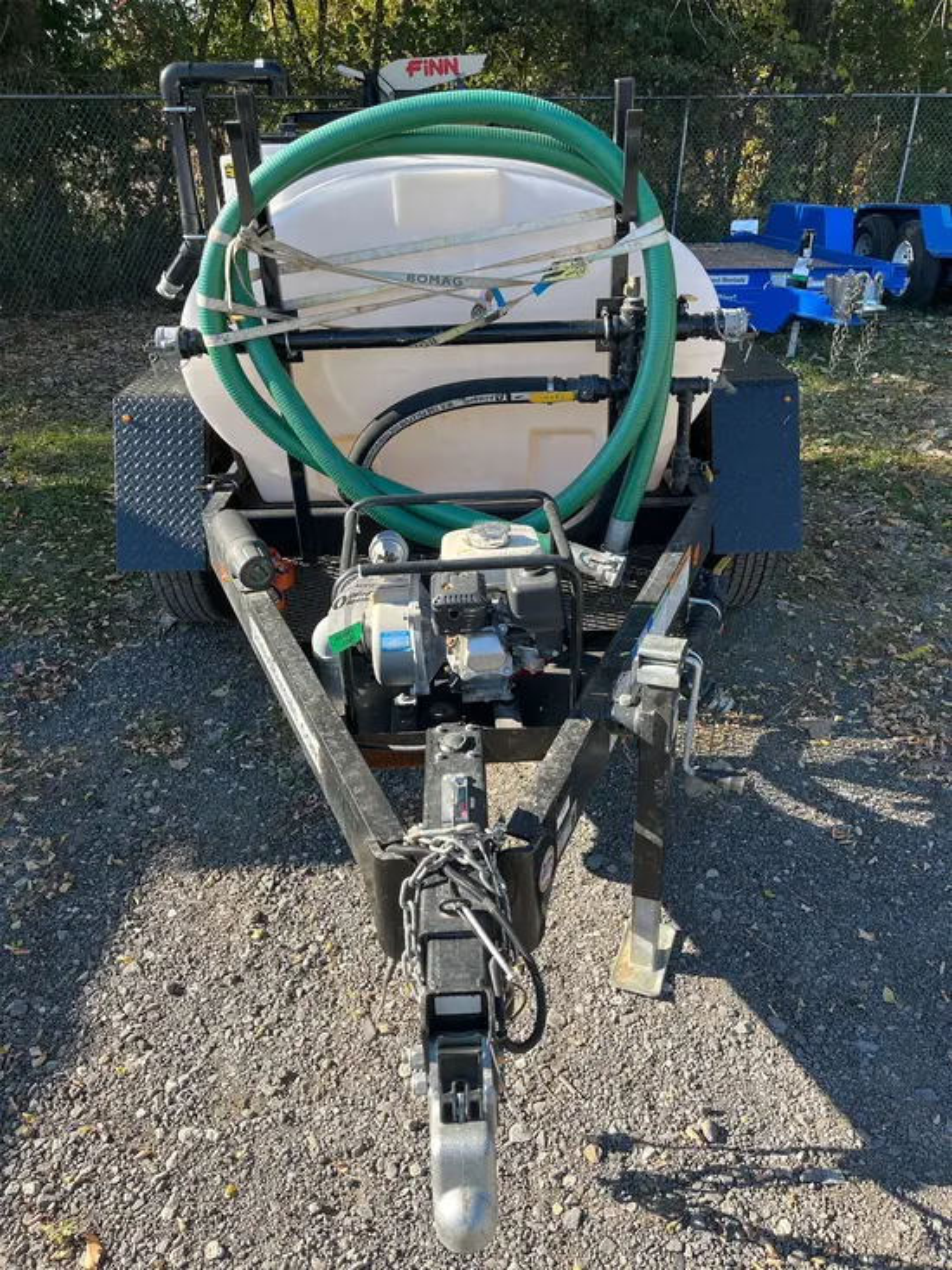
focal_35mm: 26
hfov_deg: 53.1
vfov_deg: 67.3
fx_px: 953
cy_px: 635
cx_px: 476
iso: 50
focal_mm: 5.1
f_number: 1.6
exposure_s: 1/742
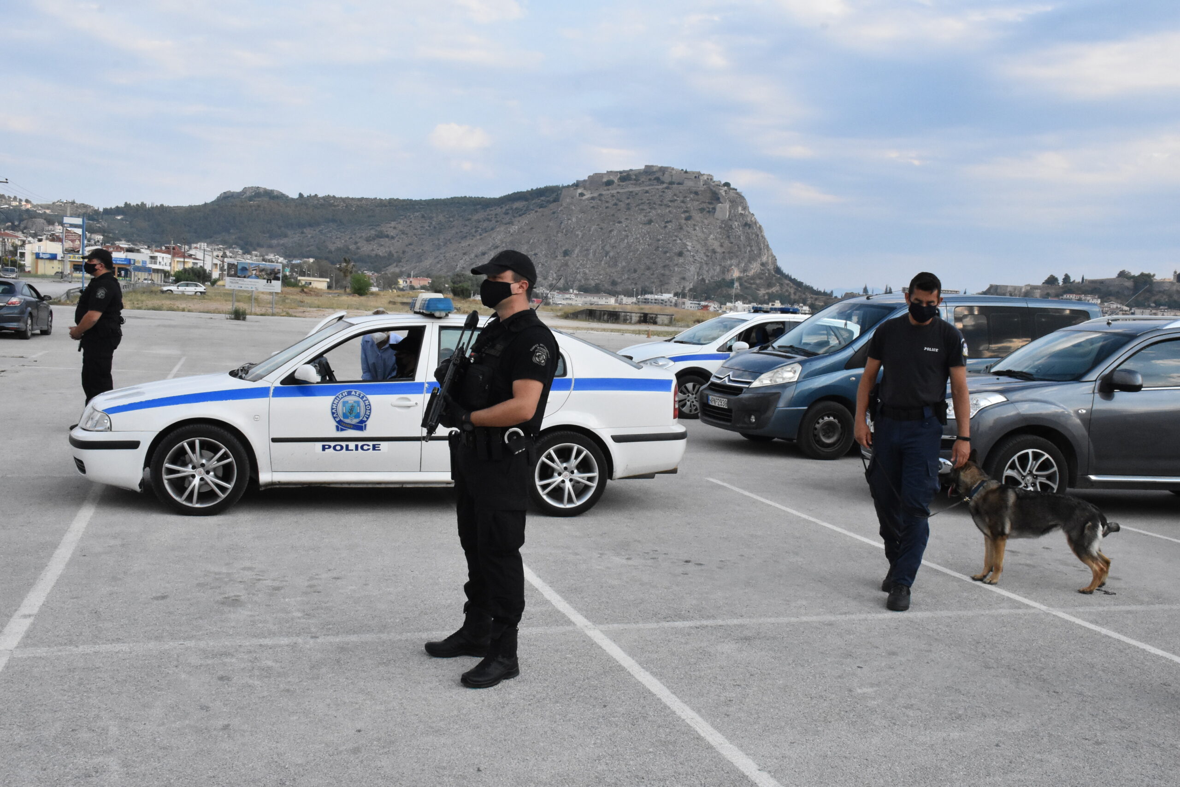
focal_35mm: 36
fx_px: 1180
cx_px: 590
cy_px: 394
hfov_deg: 53.1
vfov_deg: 36.9
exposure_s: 1/1000
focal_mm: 24
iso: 3200
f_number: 16
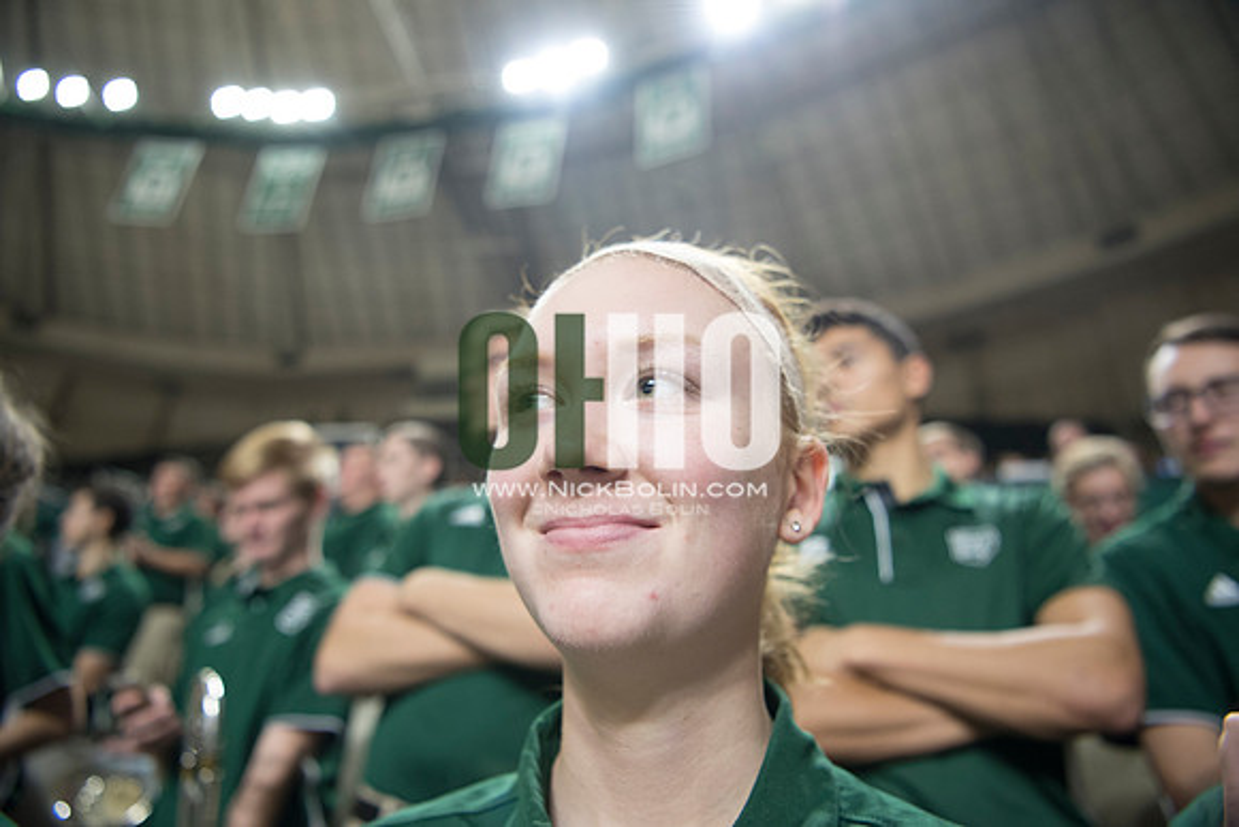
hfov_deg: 73.7
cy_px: 414
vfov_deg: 53.2
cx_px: 620
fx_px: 826
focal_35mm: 24
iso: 2000
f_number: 2.8
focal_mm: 24
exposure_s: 1/200
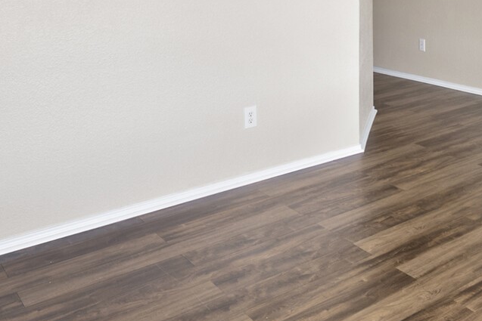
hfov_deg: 41.3
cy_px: -35
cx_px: 400
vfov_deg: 27.3
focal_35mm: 45
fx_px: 603
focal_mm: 14
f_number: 8
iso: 1600
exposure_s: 1/2
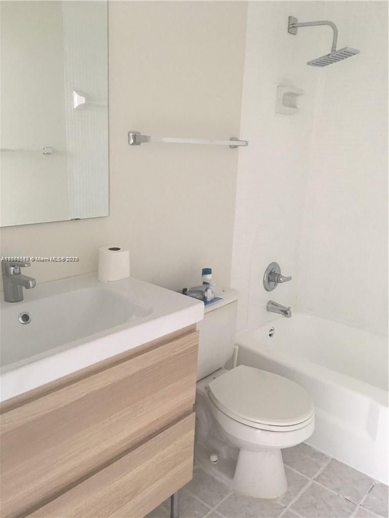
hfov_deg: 48.2
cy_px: 259
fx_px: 435
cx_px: 194
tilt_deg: -14.9
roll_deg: -3.7
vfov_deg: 61.7
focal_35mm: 29
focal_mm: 4.15
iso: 40
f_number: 2.2
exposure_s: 1/15
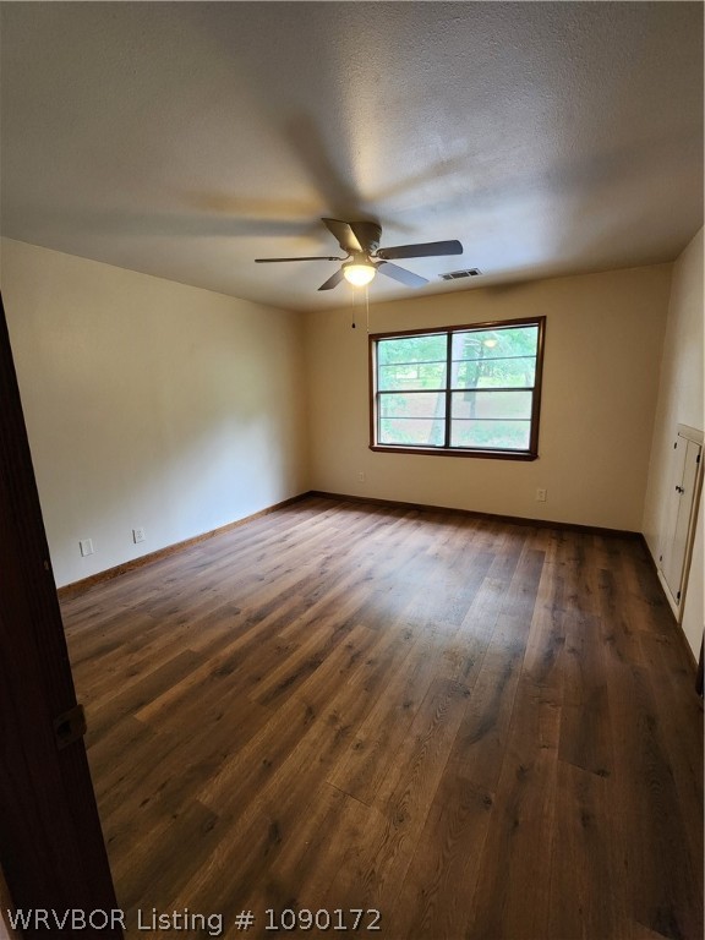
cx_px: 352
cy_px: 470
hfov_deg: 89.9
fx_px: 353
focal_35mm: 13
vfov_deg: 106.2
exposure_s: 1/40
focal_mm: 2.2
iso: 320
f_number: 2.2
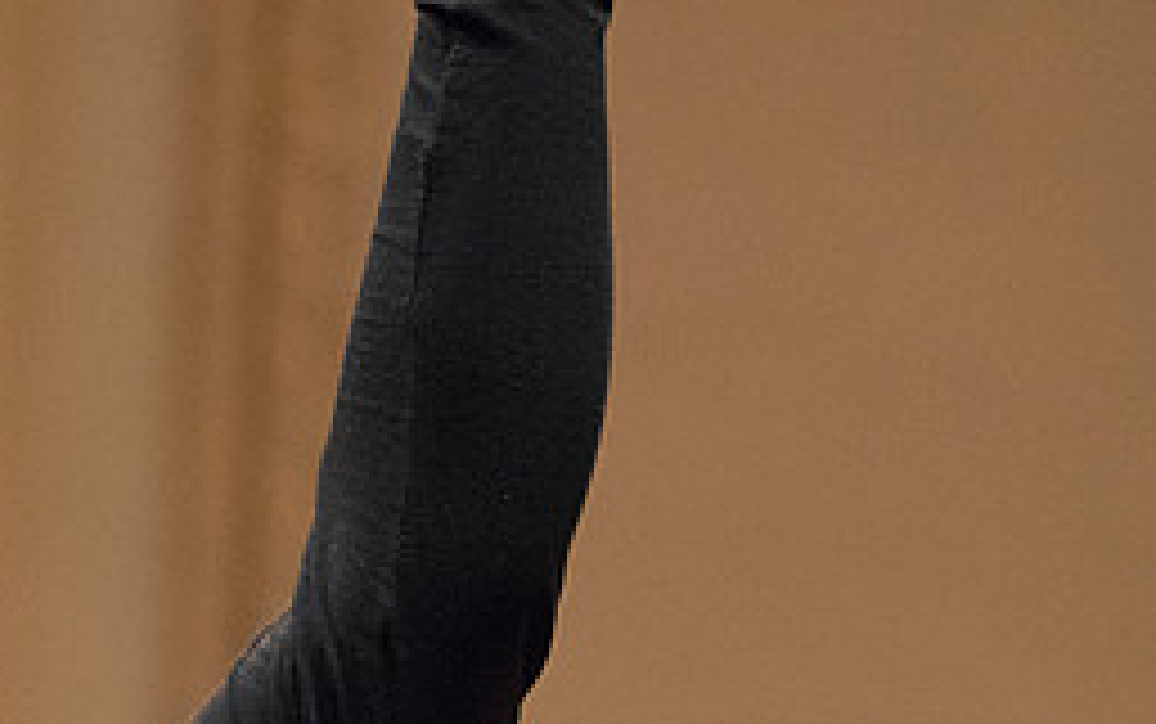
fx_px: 10151
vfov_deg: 4.1
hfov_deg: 6.5
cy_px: 187
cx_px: -22
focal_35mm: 322
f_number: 6.3
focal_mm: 140
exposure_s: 1/200
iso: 12800
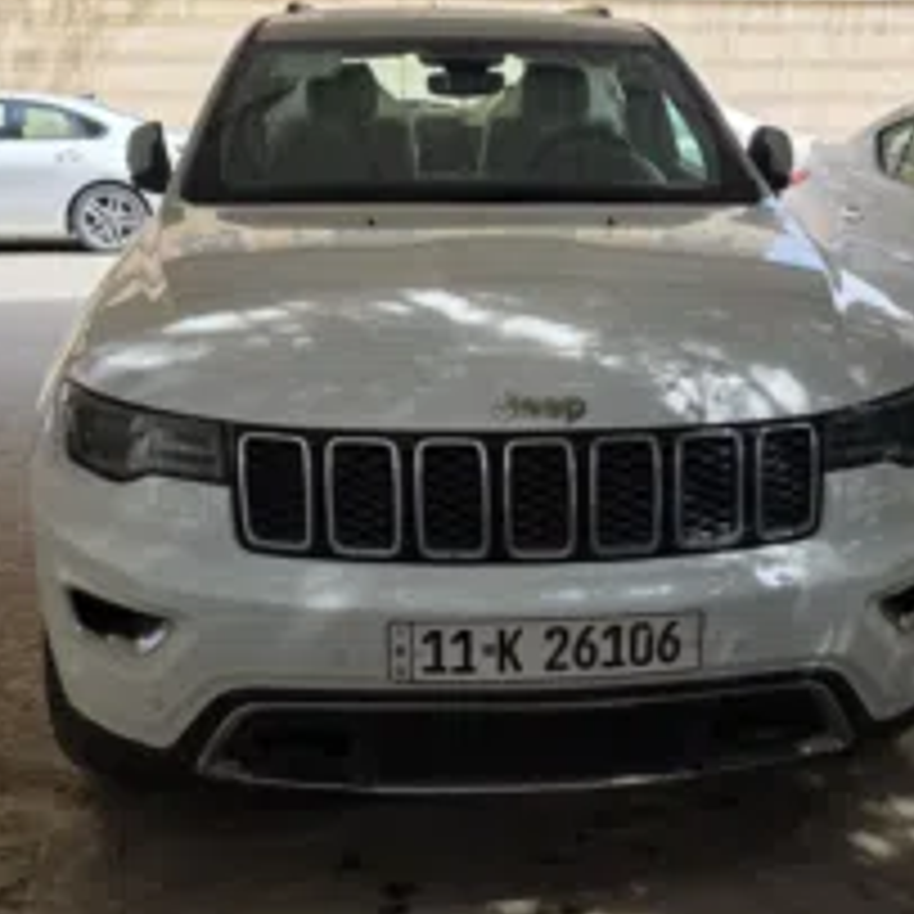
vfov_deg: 41.6
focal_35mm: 40
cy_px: 342
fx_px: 1195
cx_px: 495
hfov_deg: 41.8
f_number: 1.7
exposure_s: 1/1742
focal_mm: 6.3
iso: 80
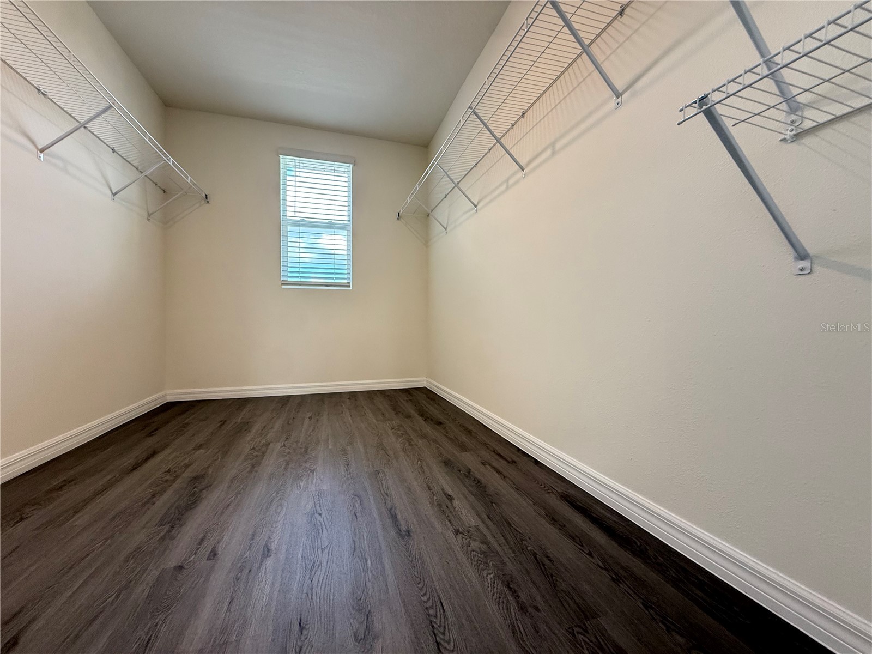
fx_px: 353
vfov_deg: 85.7
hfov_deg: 102.1
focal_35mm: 14
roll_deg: -0.3
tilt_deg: -0.4
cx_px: 436
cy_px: 327
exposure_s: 1/120
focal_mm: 2.22
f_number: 2.2
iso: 400
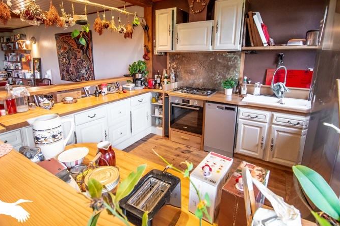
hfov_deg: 89.9
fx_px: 170
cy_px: 94
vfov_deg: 66.9
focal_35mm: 18
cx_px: 159
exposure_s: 1/30
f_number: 5.6
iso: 2500
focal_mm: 10
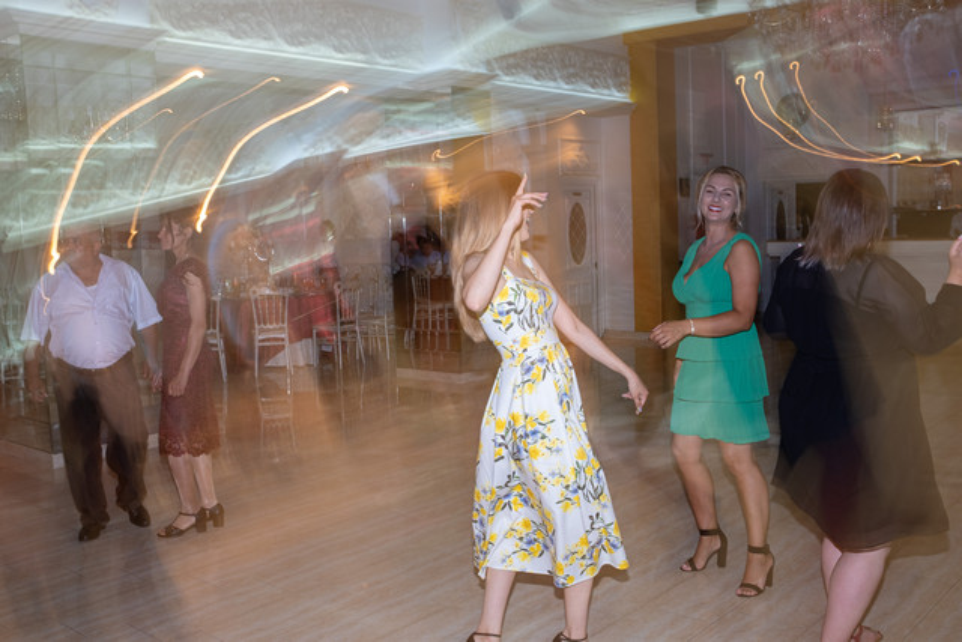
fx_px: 935
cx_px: 481
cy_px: 321
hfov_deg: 54.4
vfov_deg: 37.9
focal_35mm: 35
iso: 200
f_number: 7.1
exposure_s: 1/2
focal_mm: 23
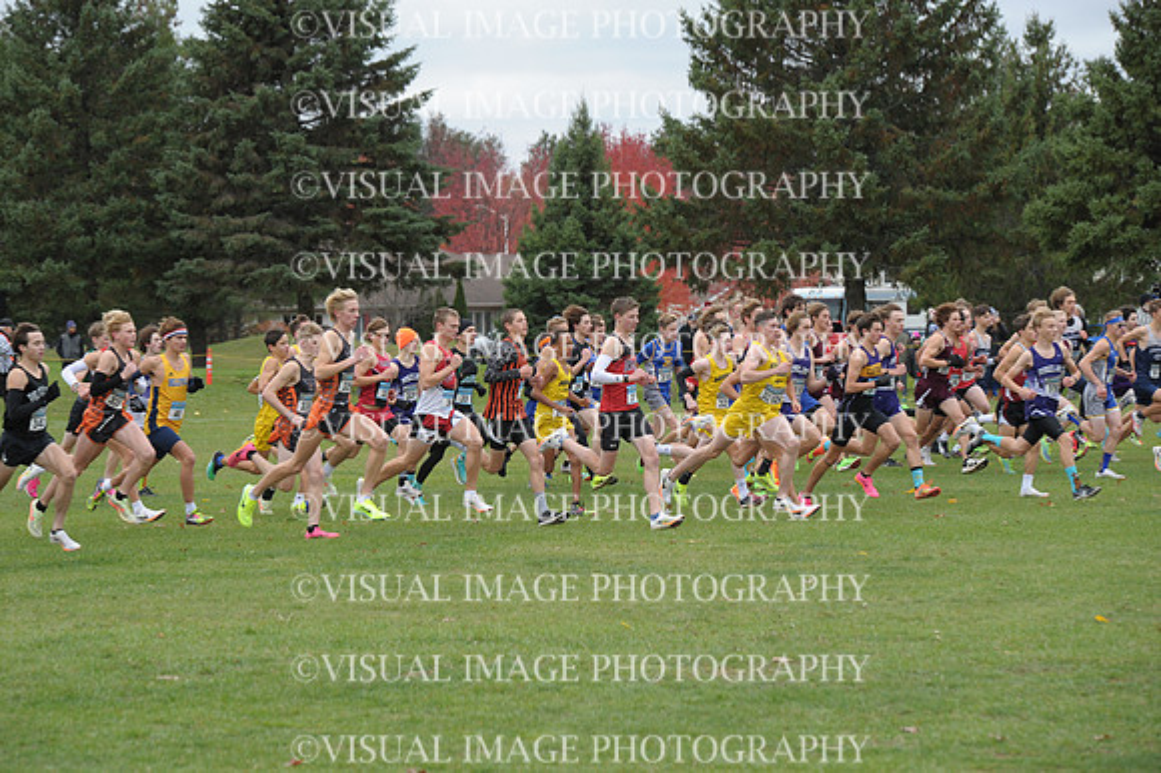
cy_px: 386
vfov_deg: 8.3
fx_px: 5318
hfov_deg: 12.5
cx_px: 580
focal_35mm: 165
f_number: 6.3
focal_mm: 165
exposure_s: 1/800
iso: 1000
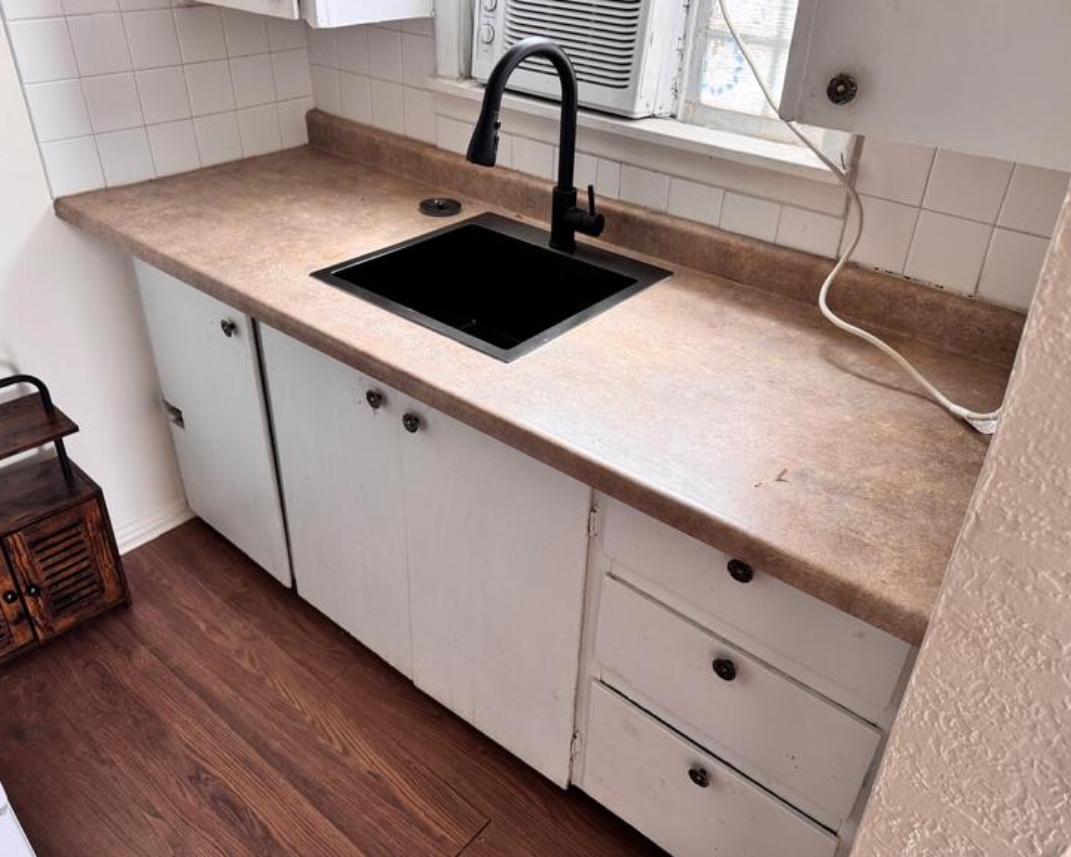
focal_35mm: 26
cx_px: 553
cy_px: 414
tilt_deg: -32.6
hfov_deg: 66.0
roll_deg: -2.2
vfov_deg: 54.9
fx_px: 824
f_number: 1.78
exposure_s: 1/121
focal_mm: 6.76
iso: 160
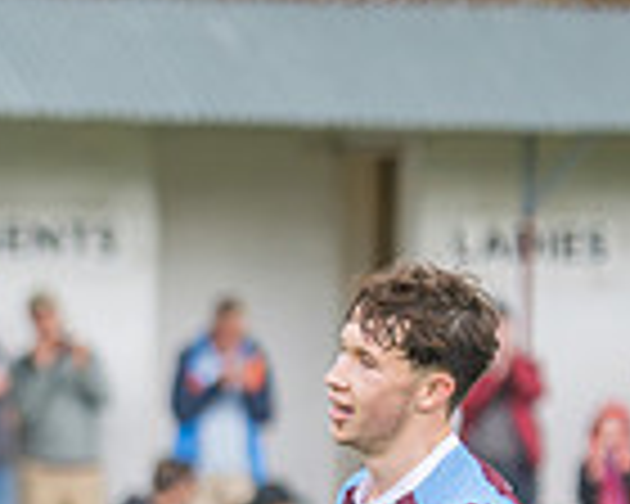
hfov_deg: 2.4
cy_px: 843
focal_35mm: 794
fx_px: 14805
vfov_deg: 1.9
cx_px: -742
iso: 400
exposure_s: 1/1250
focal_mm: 160
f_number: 2.8
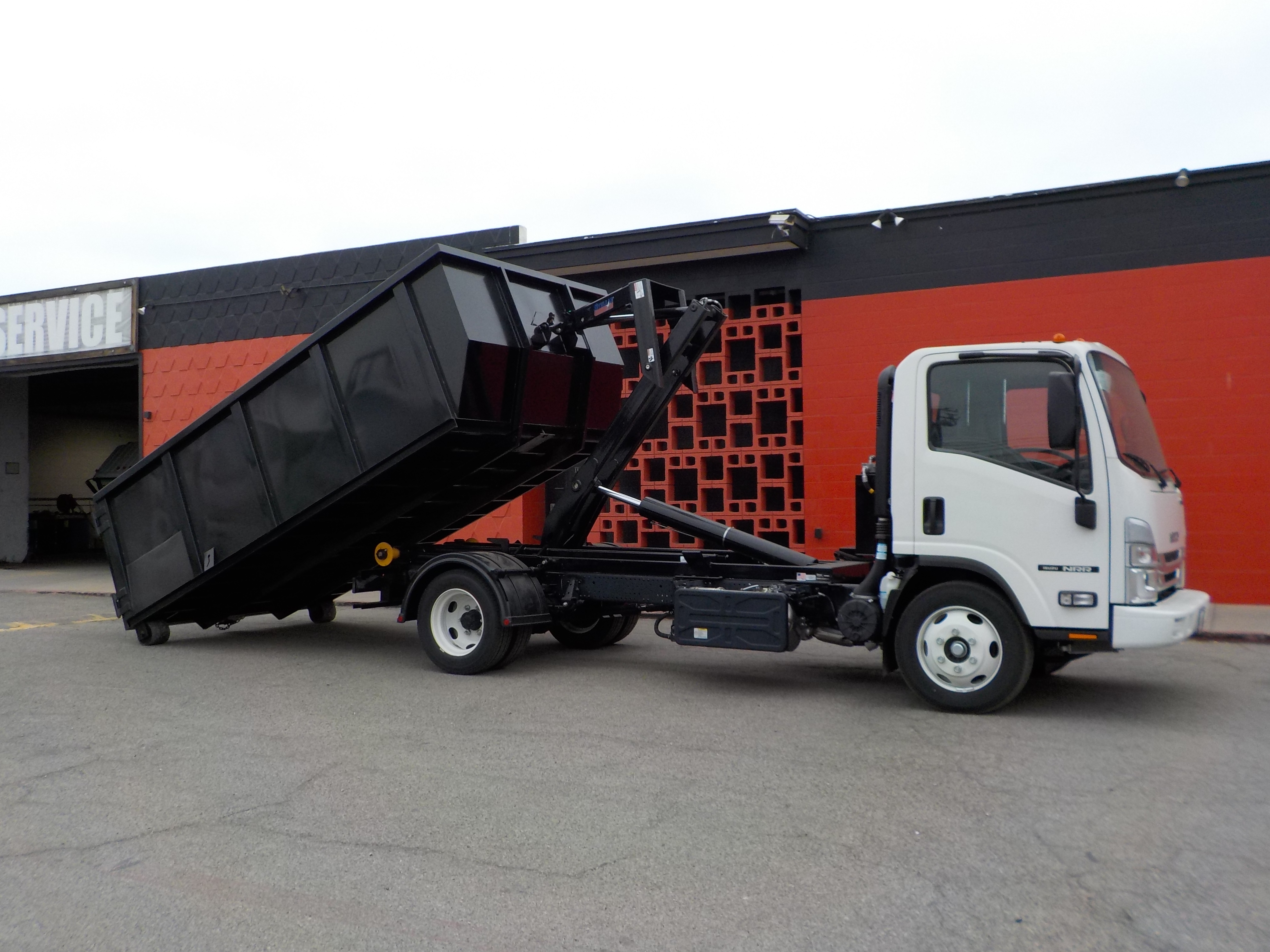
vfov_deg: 46.8
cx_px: 635
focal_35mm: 30
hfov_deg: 60.0
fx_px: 1101
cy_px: 476
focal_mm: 4.1
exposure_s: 1/200
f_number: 3.3
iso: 125
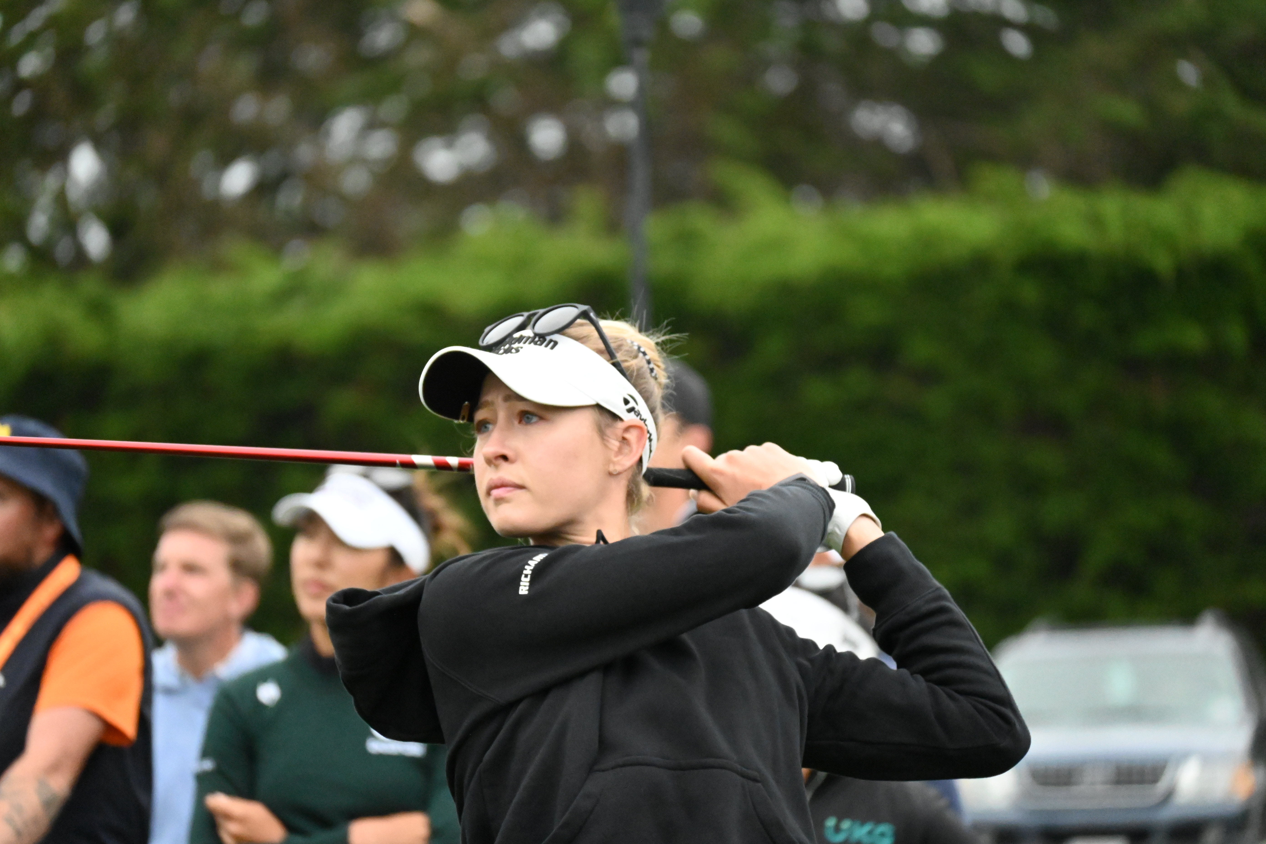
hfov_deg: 6.5
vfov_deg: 4.4
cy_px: 422
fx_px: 11077
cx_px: 633
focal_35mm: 315
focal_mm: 210
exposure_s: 1/4000
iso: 7200
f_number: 6
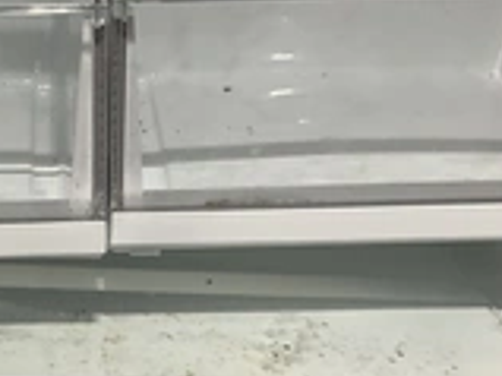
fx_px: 1058
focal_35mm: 73
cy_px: 344
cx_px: 41
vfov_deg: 19.7
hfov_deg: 25.8
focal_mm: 3
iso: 100
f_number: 1.8
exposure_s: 1/60
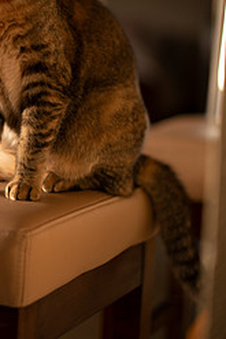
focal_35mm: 91
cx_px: 33
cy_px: 77
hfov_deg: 14.9
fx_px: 856
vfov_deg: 22.1
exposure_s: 1/200
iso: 400
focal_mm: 50
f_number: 1.4
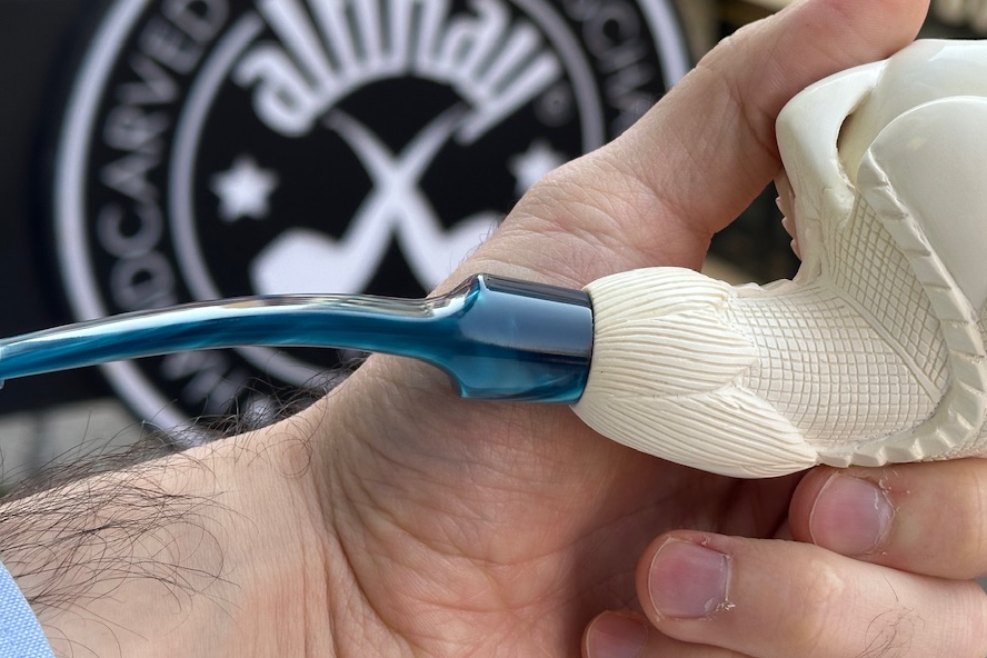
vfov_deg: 18.9
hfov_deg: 27.9
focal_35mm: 72
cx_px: 662
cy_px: 266
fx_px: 1974
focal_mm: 6.86
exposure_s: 1/519
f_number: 1.78
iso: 64
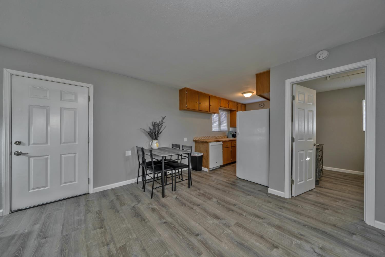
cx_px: 192
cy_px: 128
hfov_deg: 112.6
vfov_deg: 90.0
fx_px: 128
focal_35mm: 12
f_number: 6.3
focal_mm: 12
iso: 320
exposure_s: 1/20
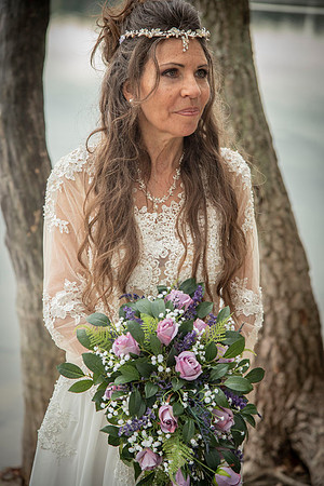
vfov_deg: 20.4
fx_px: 1350
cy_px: 243
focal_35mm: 100
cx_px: 162
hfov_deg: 13.7
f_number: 5
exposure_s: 1/160
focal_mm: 100
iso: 320
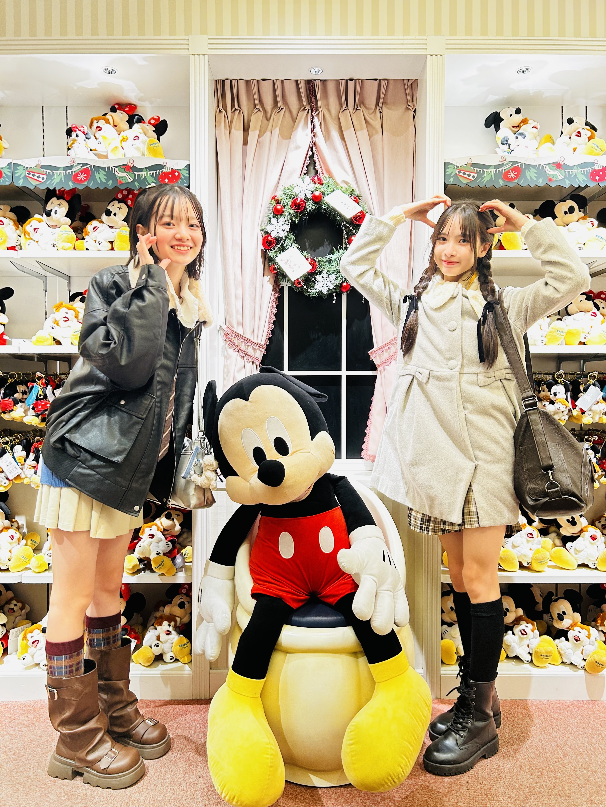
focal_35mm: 26
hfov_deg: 53.1
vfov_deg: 67.3
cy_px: 404
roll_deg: -0.4
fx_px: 607
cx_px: 303
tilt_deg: -2.1
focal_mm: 5.7
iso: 125
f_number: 1.5
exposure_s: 1/50
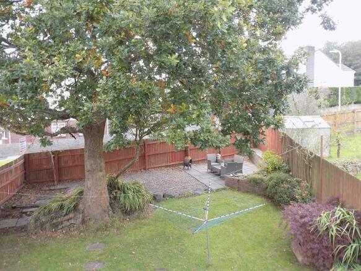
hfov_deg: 60.0
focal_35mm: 30
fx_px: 313
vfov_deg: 46.8
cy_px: 136
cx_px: 180
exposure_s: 1/30
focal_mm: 5.3
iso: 80
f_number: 3.3
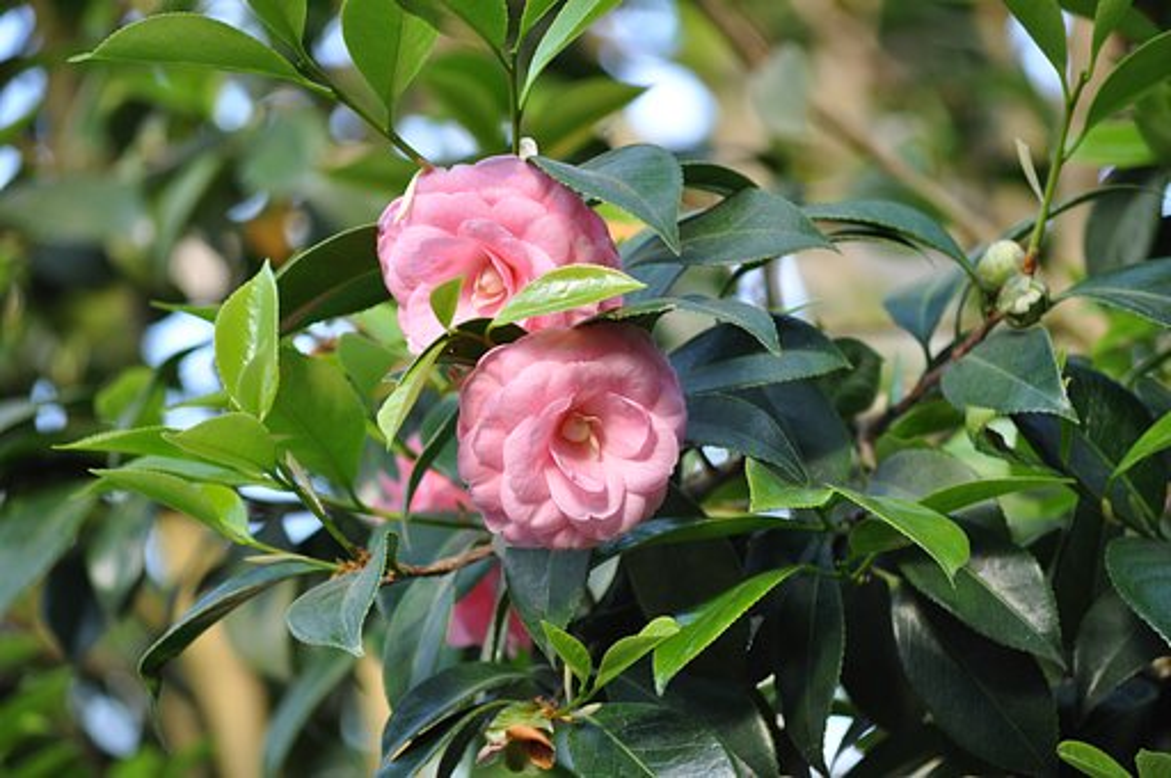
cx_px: 586
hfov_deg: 13.7
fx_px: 4873
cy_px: 389
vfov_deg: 9.1
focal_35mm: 150
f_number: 5.6
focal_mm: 100
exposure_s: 1/100
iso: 400
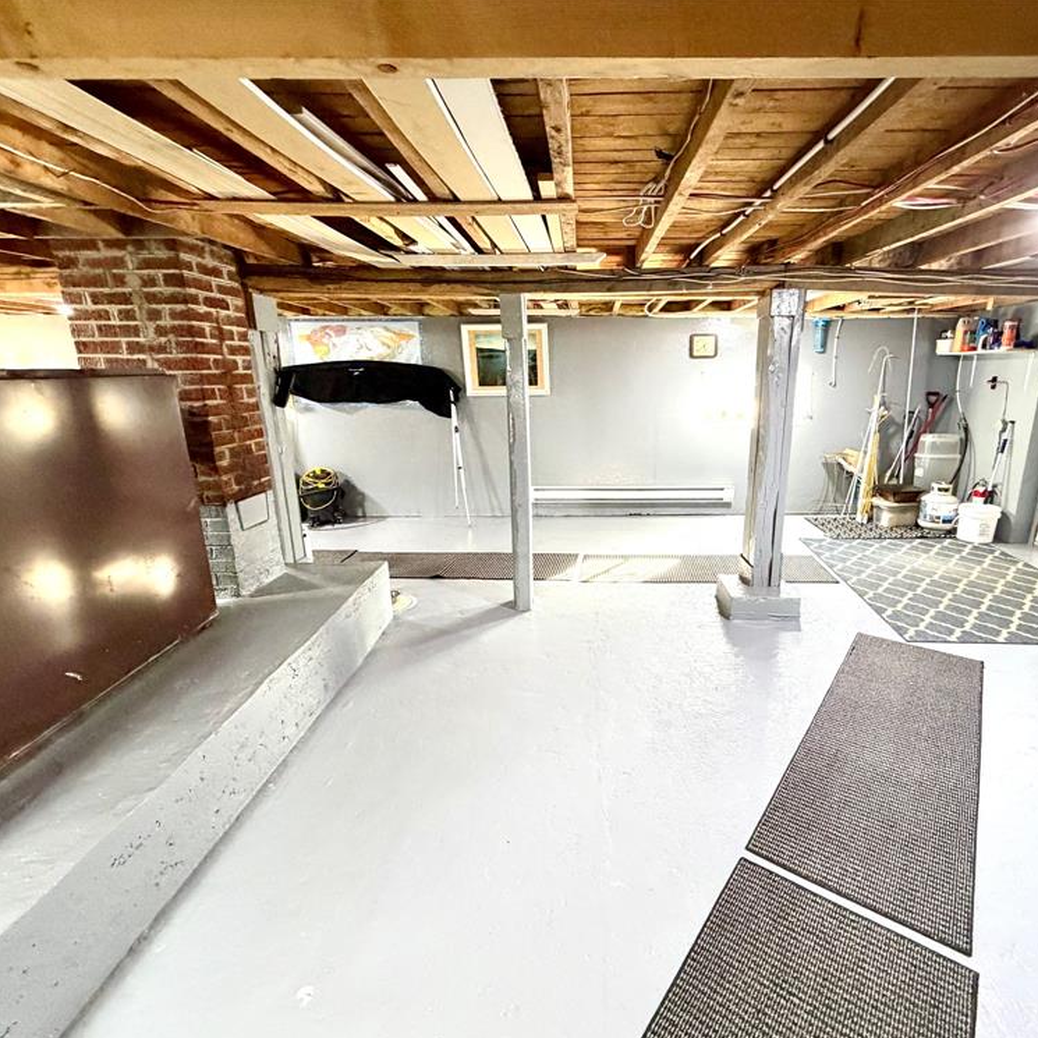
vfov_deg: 84.0
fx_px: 577
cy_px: 531
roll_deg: +0.1
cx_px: 601
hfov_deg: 83.3
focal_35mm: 17
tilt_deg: -15.6
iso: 400
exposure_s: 1/60
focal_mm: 2.22
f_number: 2.2
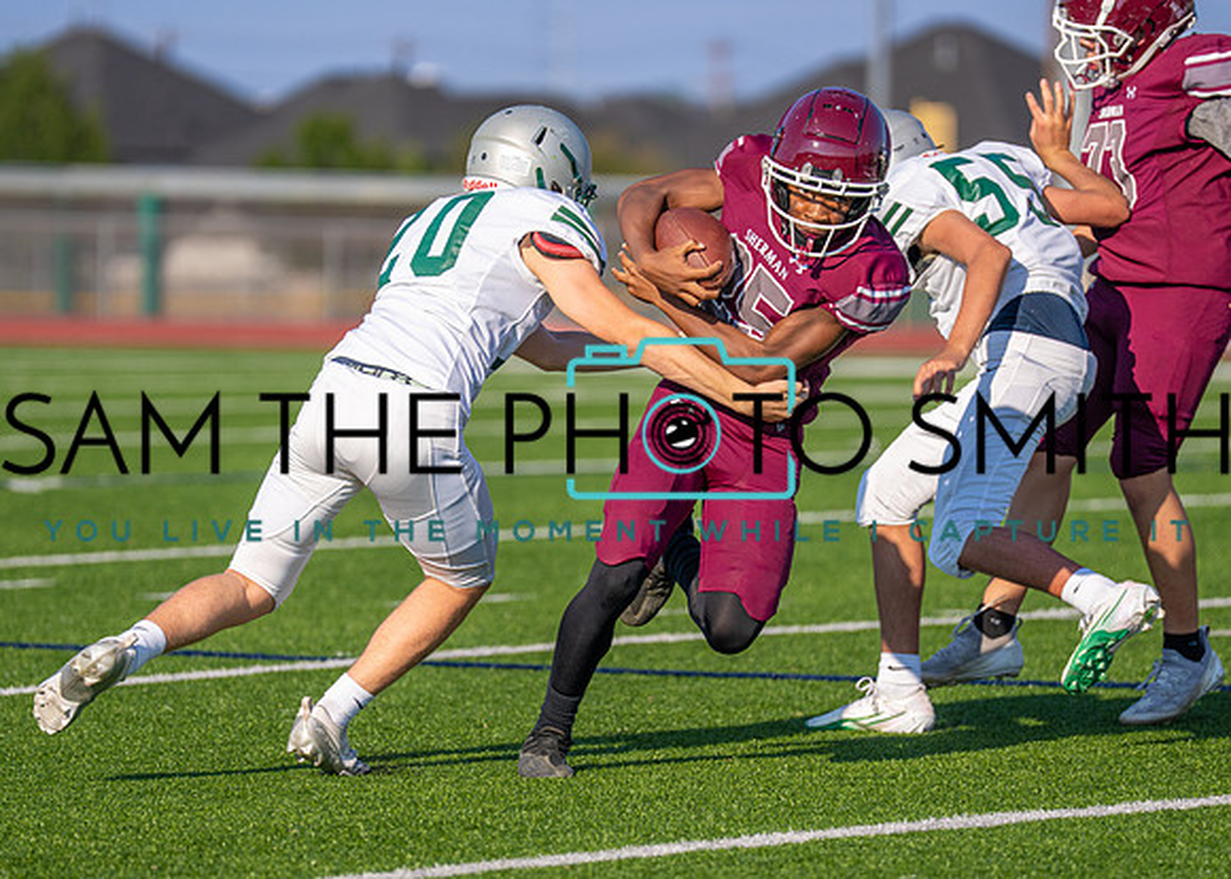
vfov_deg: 5.1
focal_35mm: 281
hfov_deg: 7.2
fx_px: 9805
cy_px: 480
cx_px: 567
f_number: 2.8
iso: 125
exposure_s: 1/2500
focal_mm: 200
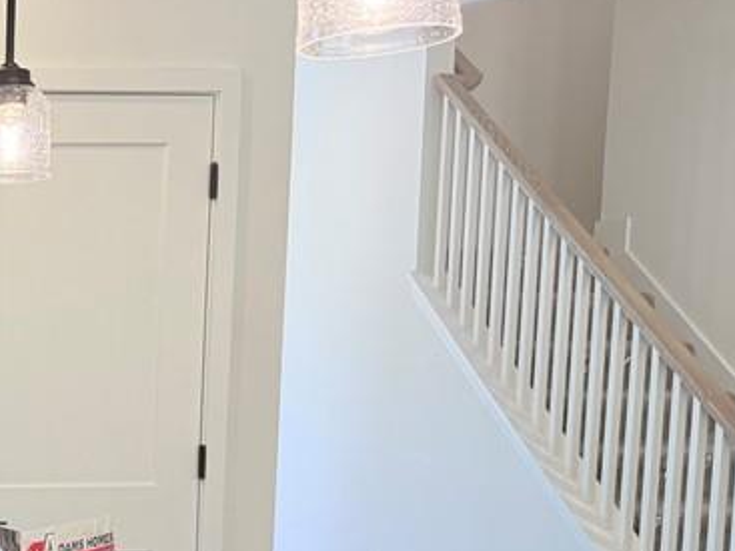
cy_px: 501
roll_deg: +0.1
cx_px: -258
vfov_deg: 21.4
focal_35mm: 67
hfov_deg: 24.6
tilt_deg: -6.1
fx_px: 1422
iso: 125
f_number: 1.78
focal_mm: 6.76
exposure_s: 1/226
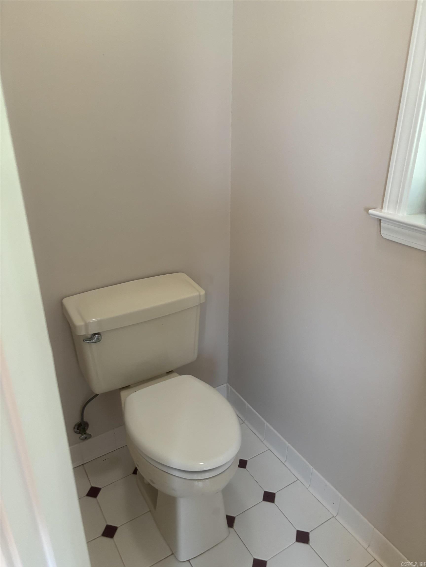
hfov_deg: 53.1
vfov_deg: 67.3
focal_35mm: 26
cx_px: 213
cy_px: 284
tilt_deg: -25.7
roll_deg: -1.4
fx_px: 427
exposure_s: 1/60
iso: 160
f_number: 1.6
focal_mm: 5.96
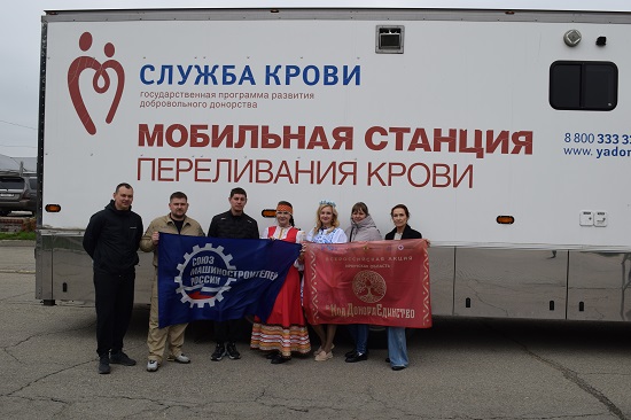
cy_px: 210
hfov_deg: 57.3
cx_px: 316
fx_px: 578
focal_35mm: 33
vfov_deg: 39.9
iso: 220
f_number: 8
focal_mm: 22
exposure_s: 1/250
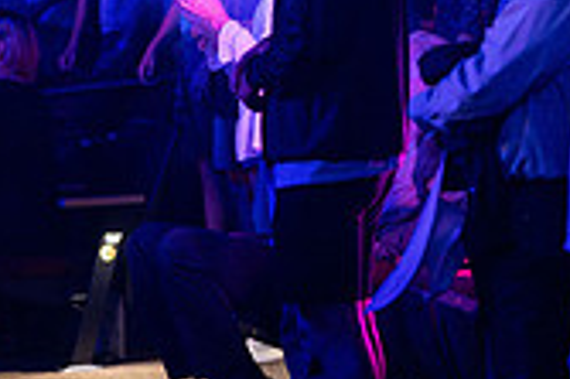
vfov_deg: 4.6
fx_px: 4682
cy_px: -176
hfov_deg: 7.0
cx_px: 509
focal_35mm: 296
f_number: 1.8
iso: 6400
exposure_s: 1/100
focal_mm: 85
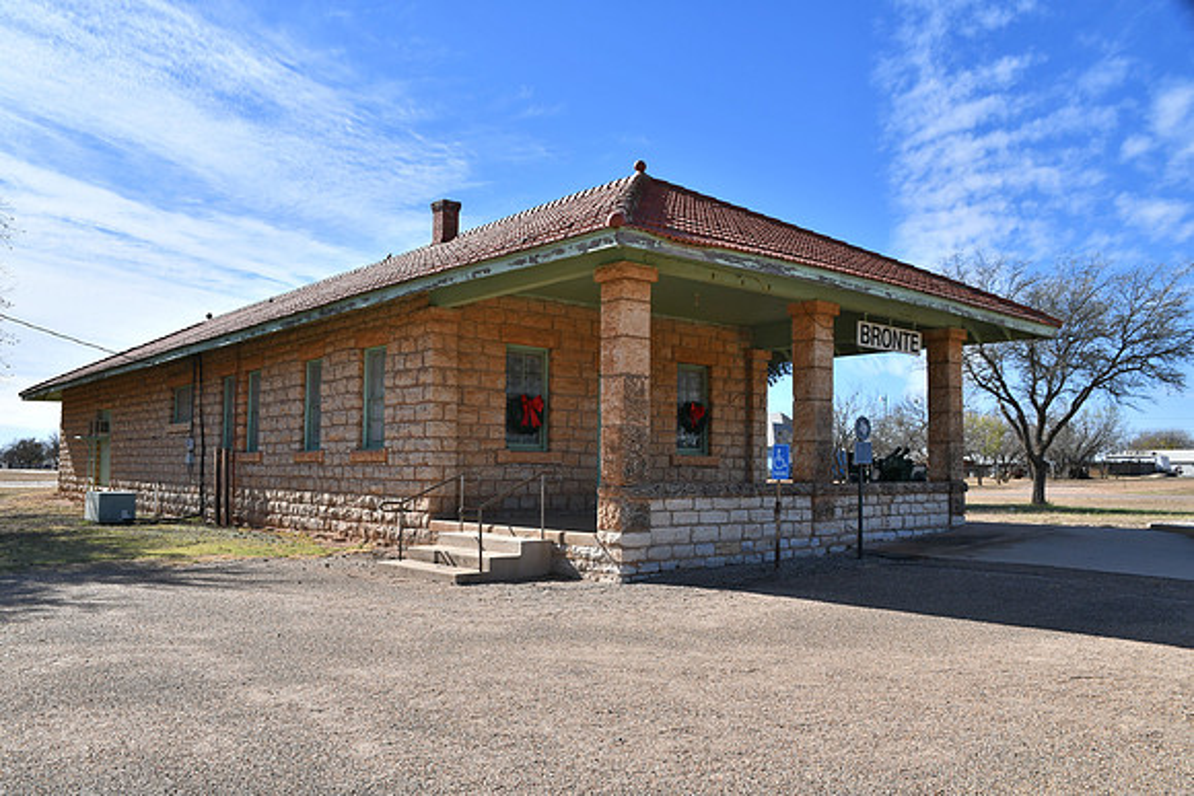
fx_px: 995
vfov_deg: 43.6
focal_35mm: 30
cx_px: 597
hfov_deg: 61.9
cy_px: 398
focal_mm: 20
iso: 100
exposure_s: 1/400
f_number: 10
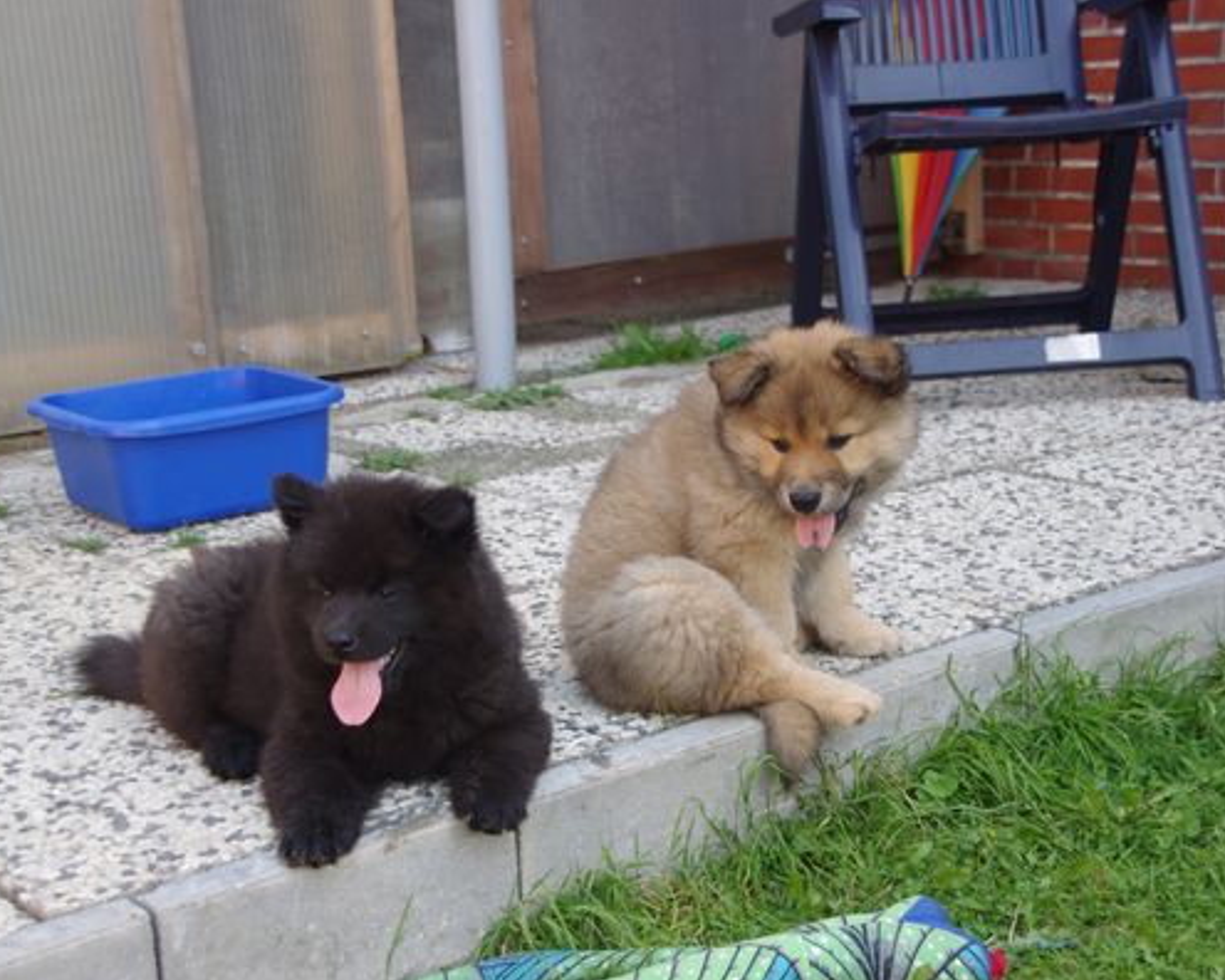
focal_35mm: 58
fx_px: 2103
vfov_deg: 26.2
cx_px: 671
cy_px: 491
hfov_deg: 32.5
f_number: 4.5
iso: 100
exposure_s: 1/60
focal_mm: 34
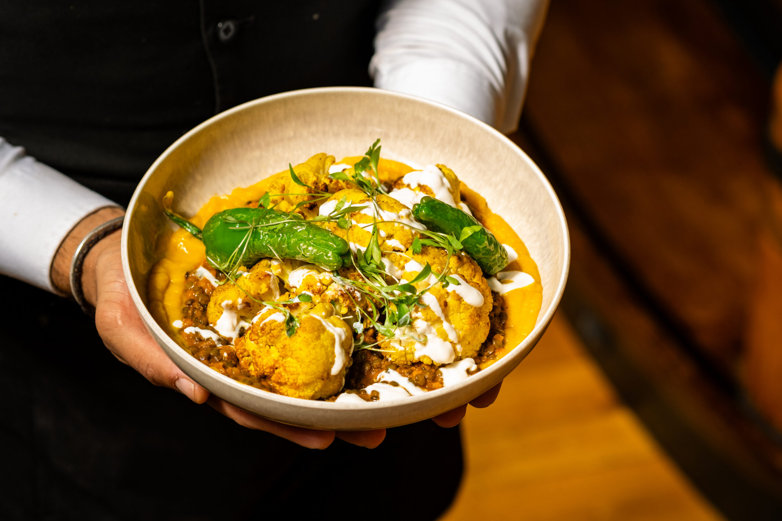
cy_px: 260
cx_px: 391
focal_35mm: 90
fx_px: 1955
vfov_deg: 15.2
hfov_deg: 22.6
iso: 500
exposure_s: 1/125
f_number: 4
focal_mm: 60
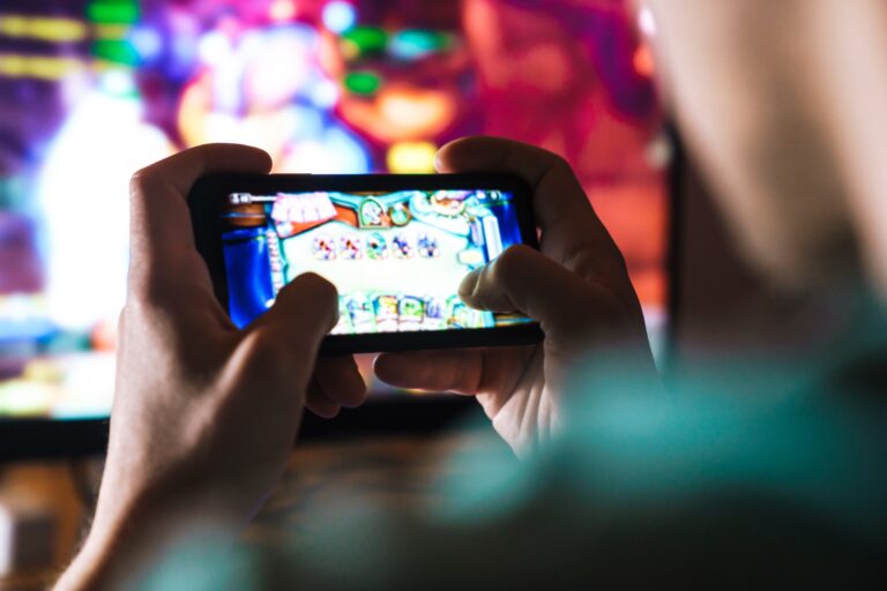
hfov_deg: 28.8
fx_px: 1725
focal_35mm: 70
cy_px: 296
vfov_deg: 19.5
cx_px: 444
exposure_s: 1/125
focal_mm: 70
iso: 1250
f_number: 2.8
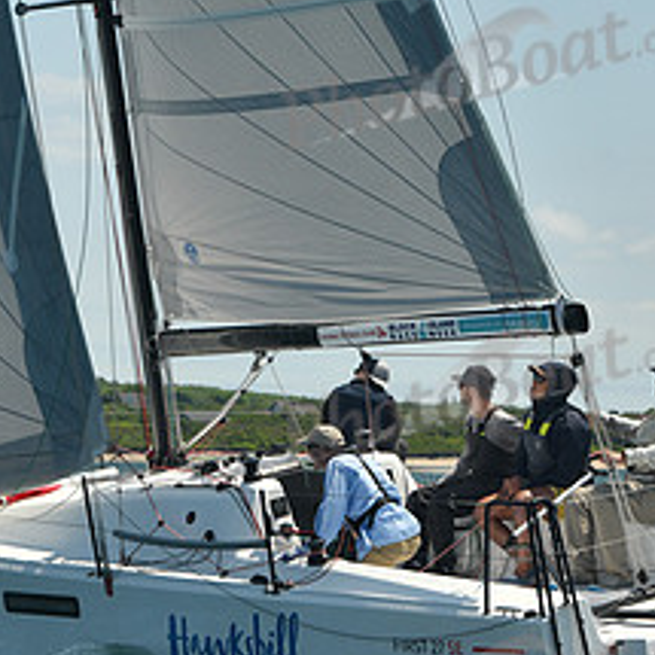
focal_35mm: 252
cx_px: 125
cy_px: 273
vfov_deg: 6.9
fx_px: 5395
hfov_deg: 6.9
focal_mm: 110
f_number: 8
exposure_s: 1/640
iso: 320
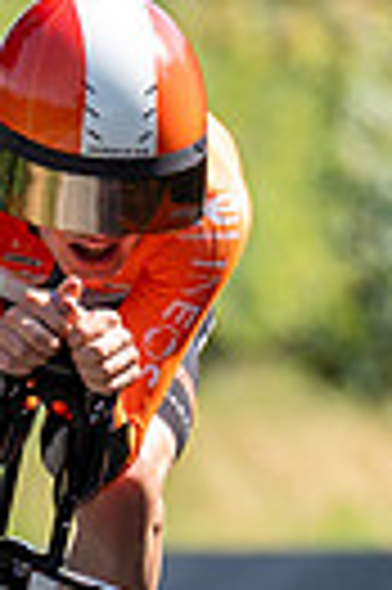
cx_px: 128
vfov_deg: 1.4
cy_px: 640
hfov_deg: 0.9
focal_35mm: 1502
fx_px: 24596
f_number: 3.5
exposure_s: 1/1000
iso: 200
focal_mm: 200
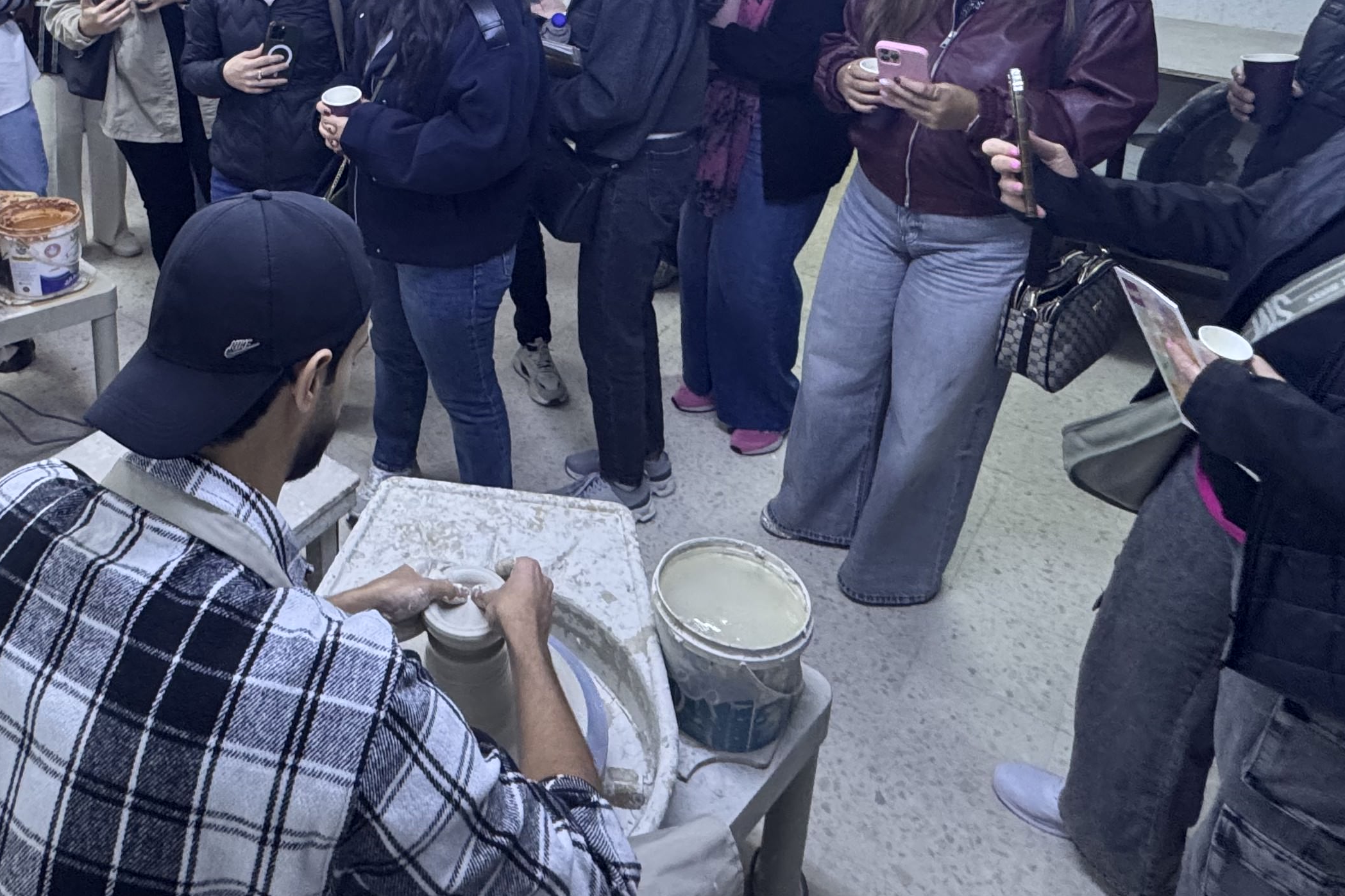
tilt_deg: -15.8
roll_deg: -0.4
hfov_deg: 63.5
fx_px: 1046
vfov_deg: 42.3
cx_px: 429
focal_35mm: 28
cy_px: 77
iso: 400
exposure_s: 1/50
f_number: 2.2
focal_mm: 2.22
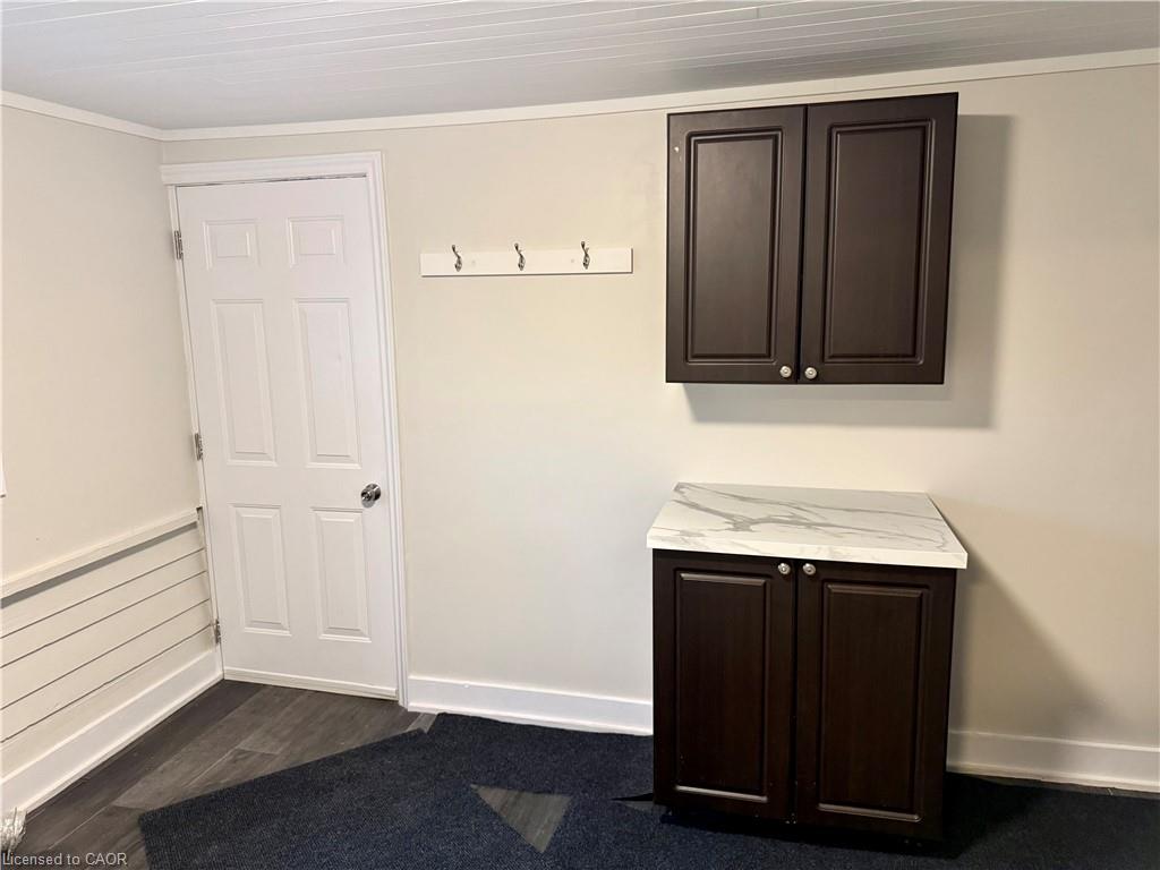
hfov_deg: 71.6
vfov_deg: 56.8
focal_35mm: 24
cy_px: 435
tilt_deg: -8.9
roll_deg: +1.2
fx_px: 804
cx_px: 580
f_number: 1.78
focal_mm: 6.76
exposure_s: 1/60
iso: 400
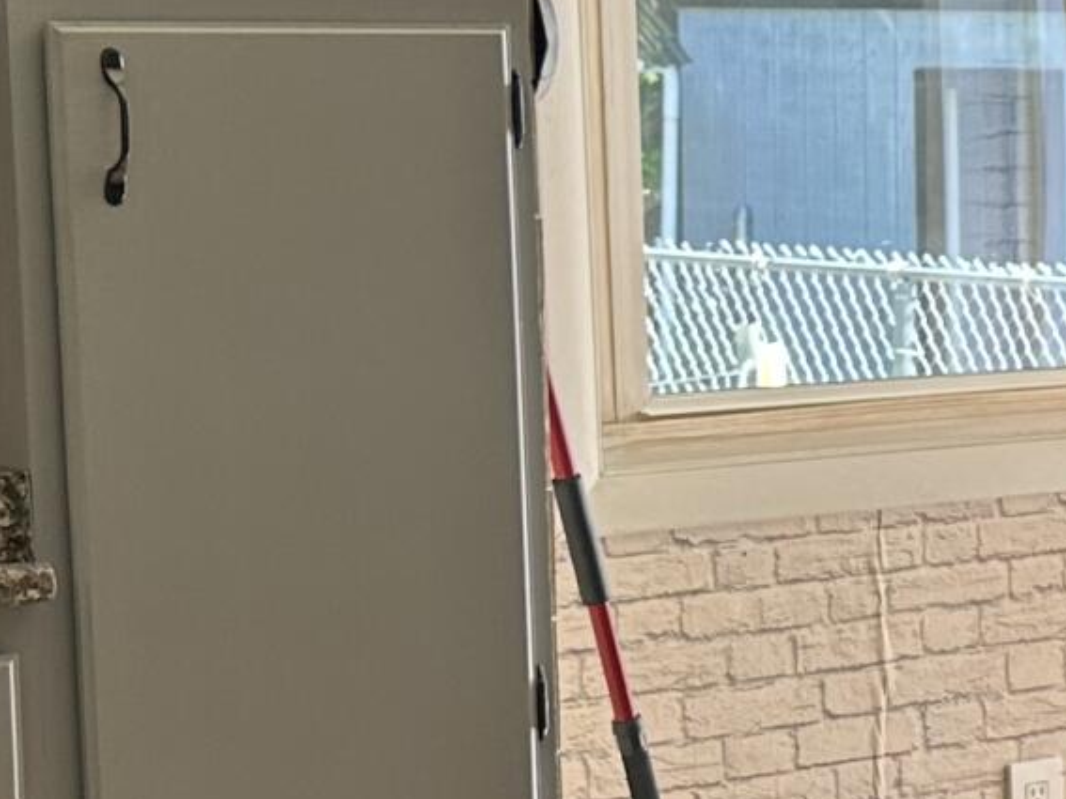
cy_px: 534
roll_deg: -0.9
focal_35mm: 127
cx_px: 1686
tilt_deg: -7.2
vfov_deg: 11.7
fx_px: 3910
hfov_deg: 14.3
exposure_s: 1/121
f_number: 1.78
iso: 80
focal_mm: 6.86
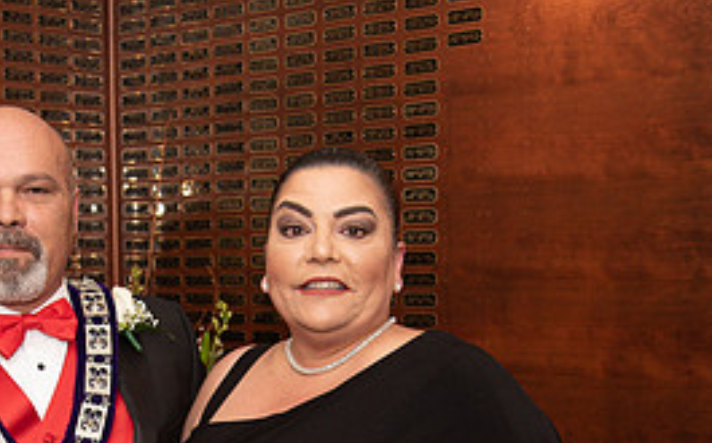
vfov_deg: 16.7
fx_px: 1473
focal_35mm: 76
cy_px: 458
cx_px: 196
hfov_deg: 26.9
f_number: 4
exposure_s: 1/200
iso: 800
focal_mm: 34
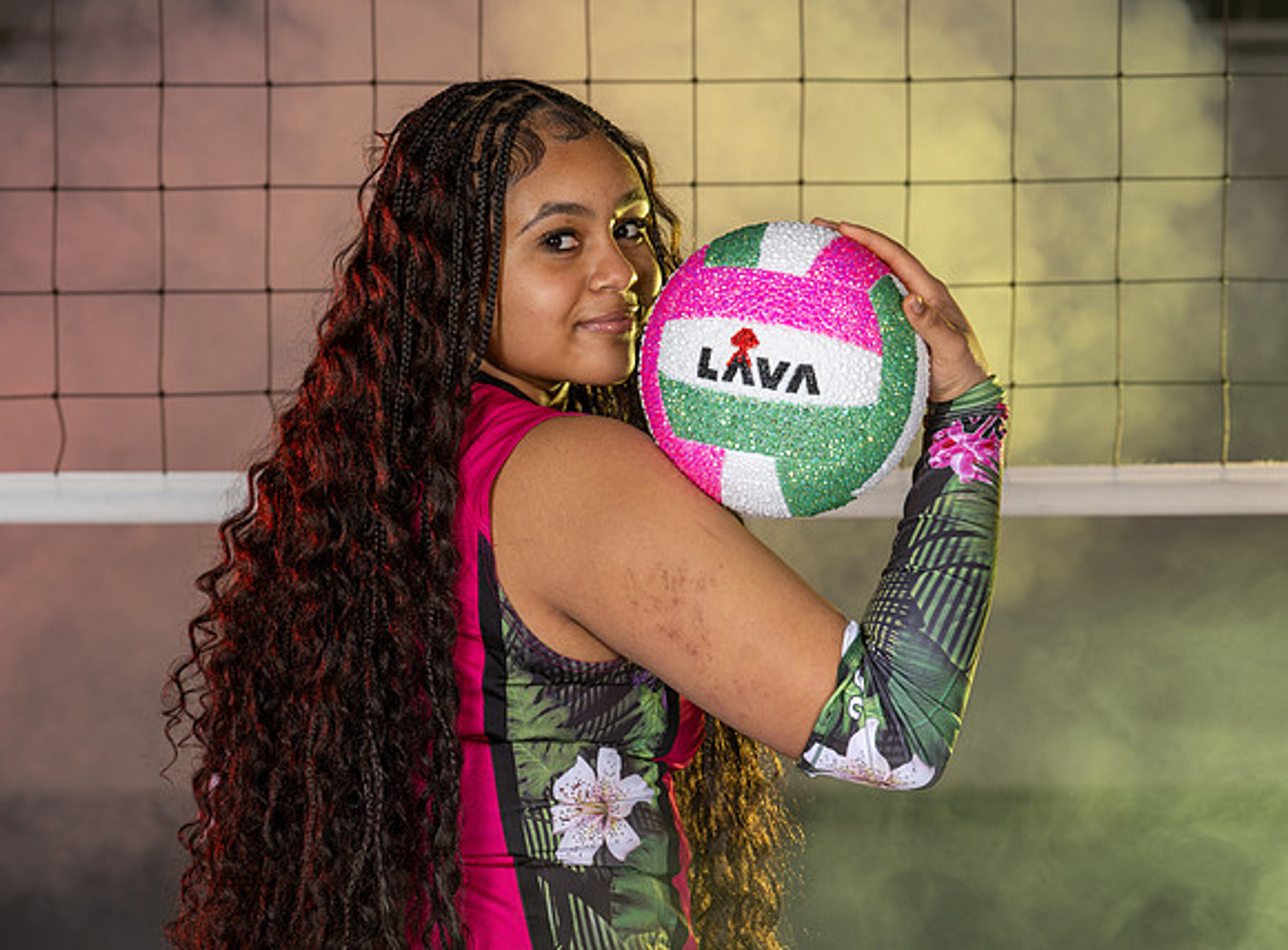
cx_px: 644
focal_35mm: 122
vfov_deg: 12.0
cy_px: 458
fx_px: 4515
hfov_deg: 16.2
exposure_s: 1/125
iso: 64
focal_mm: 110
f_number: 5.6
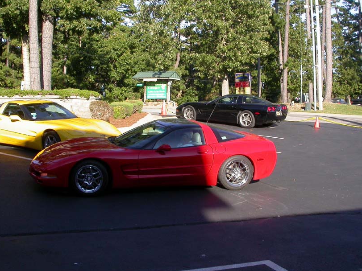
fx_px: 502
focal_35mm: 48
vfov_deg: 30.2
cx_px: 176
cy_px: 119
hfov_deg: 39.7
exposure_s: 1/191
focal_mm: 7.85
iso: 100
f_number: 6
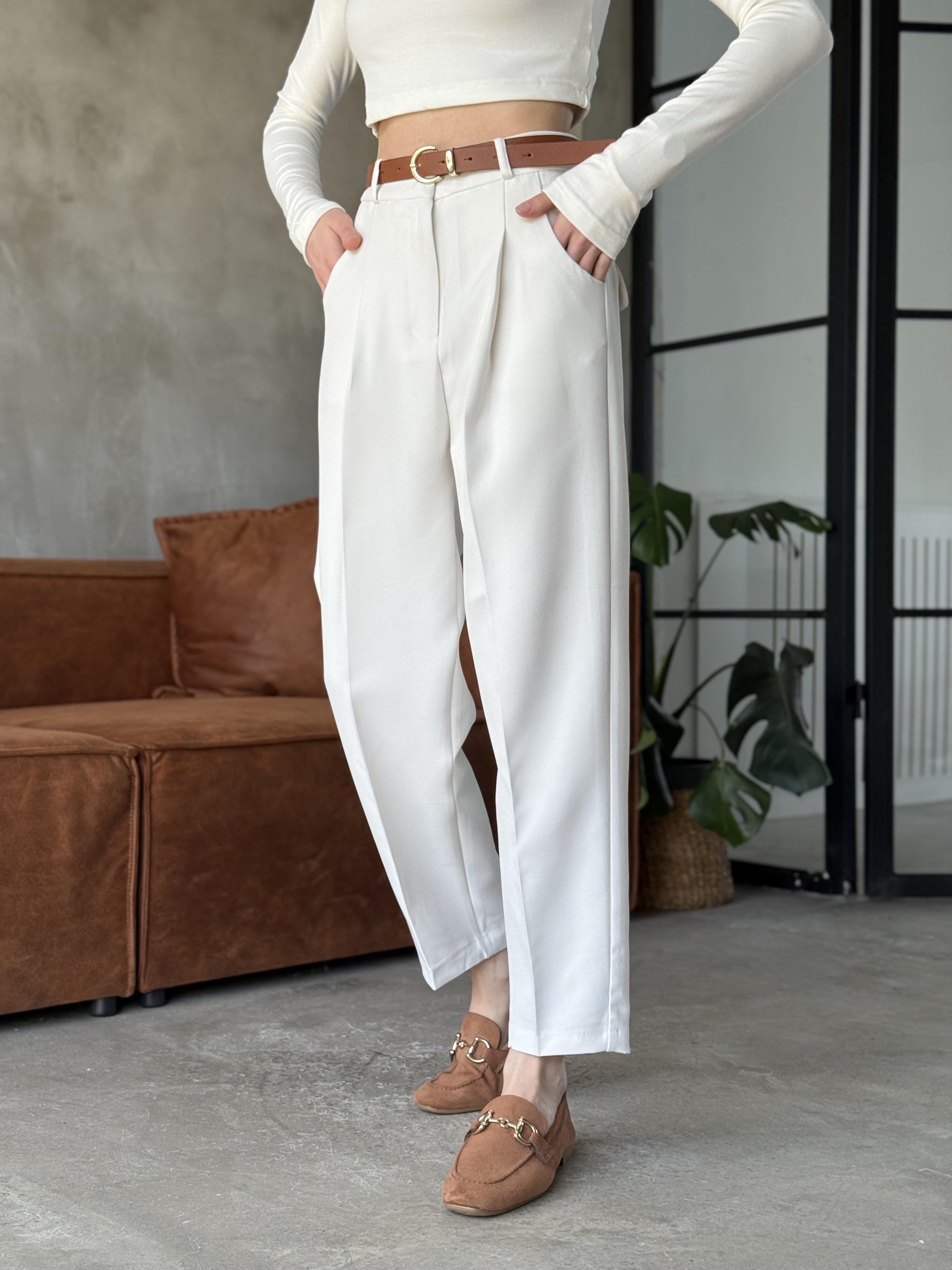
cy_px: 635
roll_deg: -0.2
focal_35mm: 48
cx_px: 476
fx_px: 1760
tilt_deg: -0.7
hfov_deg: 30.3
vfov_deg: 39.7
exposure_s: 1/121
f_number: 1.78
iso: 80
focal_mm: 6.76
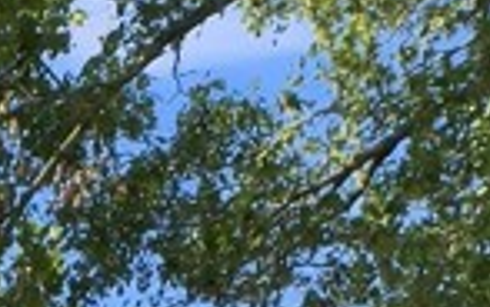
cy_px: 1001
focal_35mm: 113
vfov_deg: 8.9
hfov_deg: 15.6
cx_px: -413
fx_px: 1510
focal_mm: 10
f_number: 9
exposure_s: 1/500
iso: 320
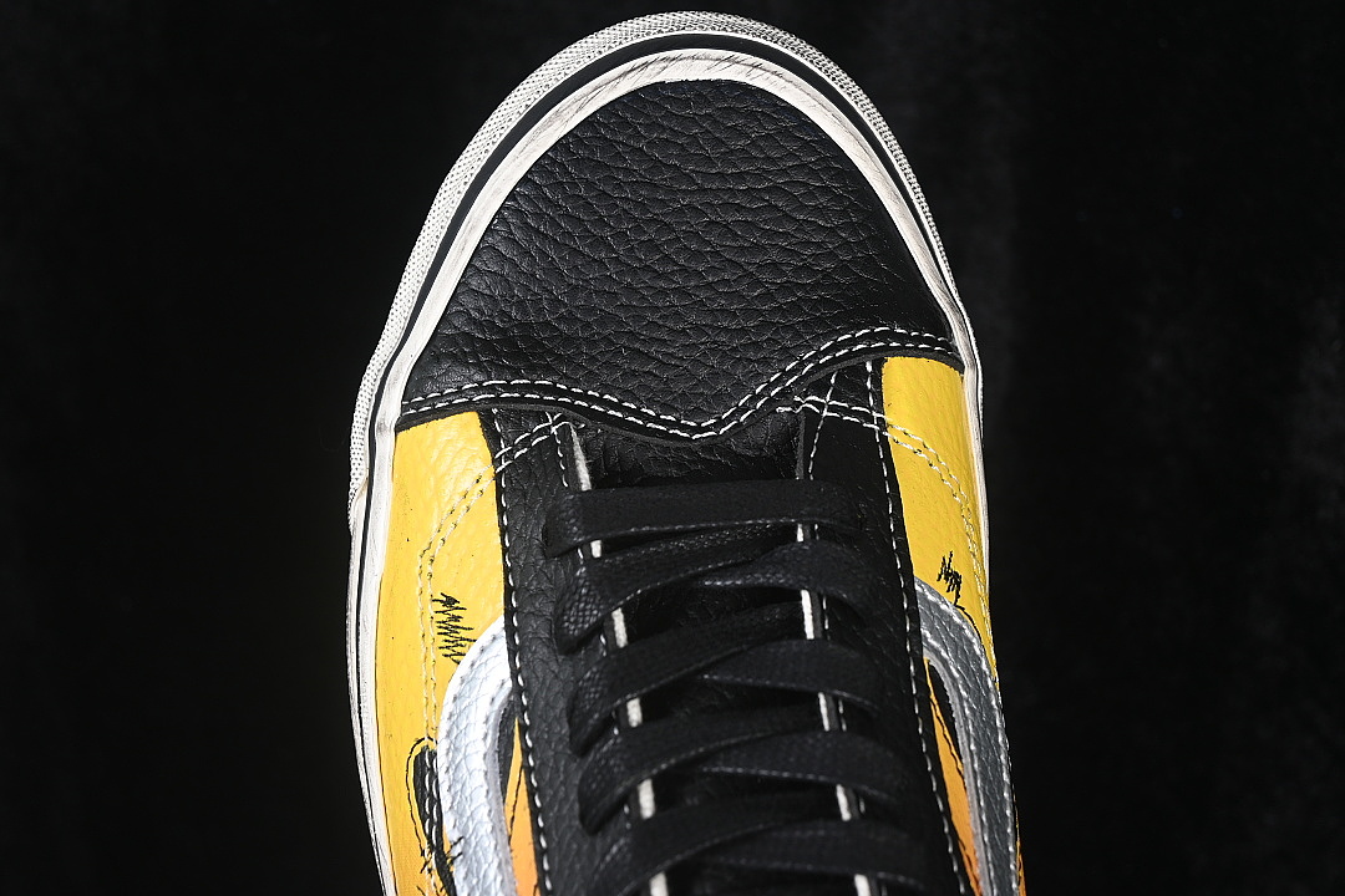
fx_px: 2802
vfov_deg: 18.2
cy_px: 448
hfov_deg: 27.0
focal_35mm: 75
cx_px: 672
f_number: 6.3
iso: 160
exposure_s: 1/60
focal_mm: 50
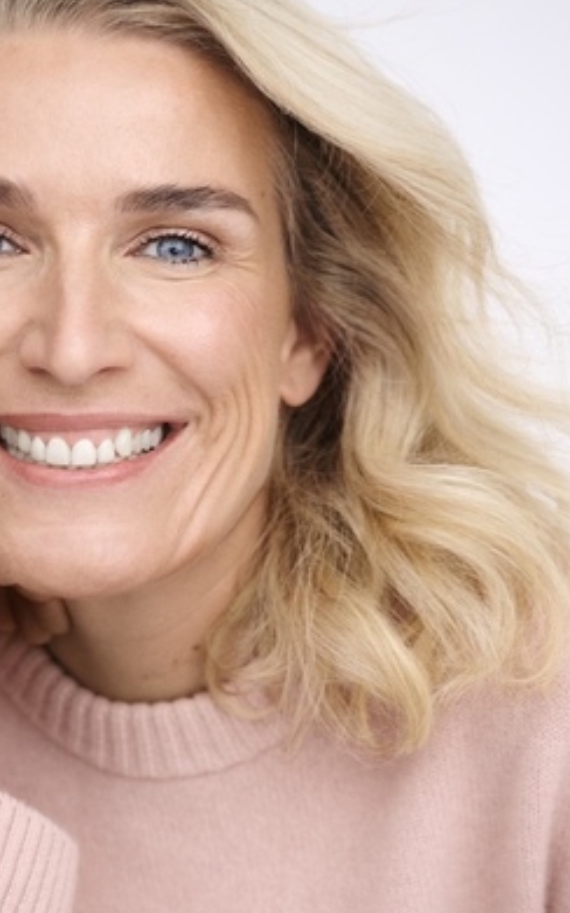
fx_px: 2687
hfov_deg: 12.1
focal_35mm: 108
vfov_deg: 19.3
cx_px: 147
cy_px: 525
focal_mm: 69
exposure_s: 1/200
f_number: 4
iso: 640
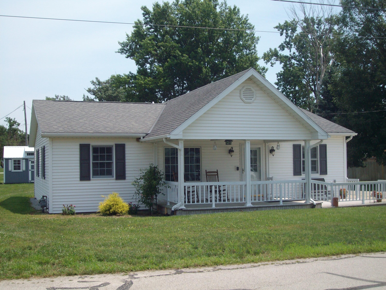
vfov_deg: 32.2
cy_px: 145
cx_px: 193
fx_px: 502
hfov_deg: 42.1
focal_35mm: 45
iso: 80
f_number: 7.9
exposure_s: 1/191
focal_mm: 7.46
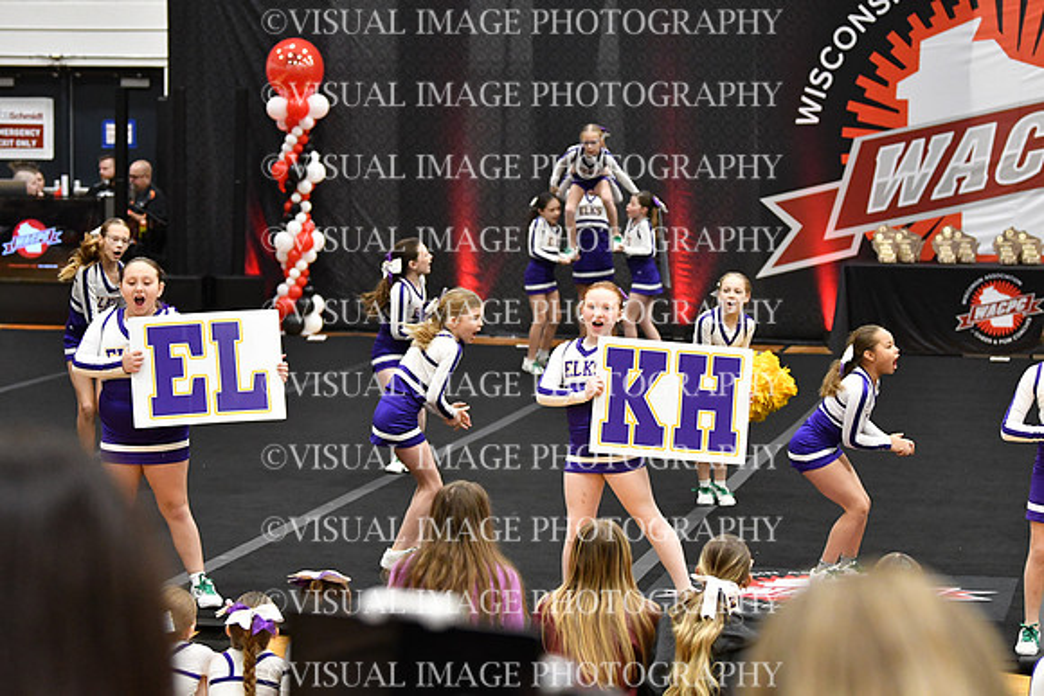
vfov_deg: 13.0
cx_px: 522
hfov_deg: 19.5
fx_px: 3046
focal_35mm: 105
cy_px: 348
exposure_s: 1/800
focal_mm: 70
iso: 5000
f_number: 2.8
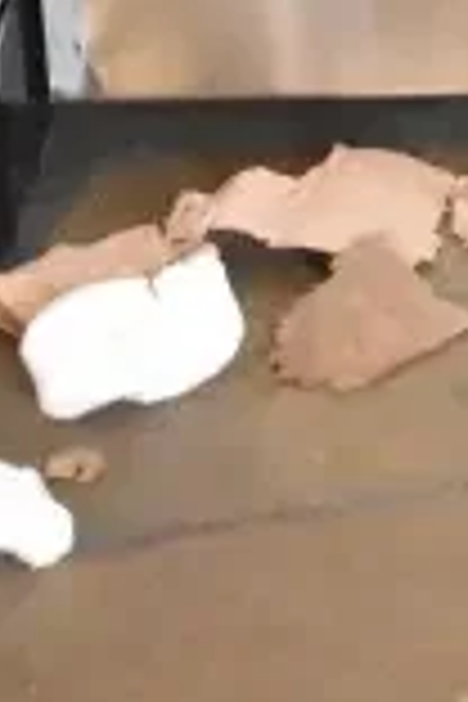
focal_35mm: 211
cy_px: -826
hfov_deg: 6.2
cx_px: 1084
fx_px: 4114
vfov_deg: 9.0
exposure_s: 1/125
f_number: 5.6
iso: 6400
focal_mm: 24
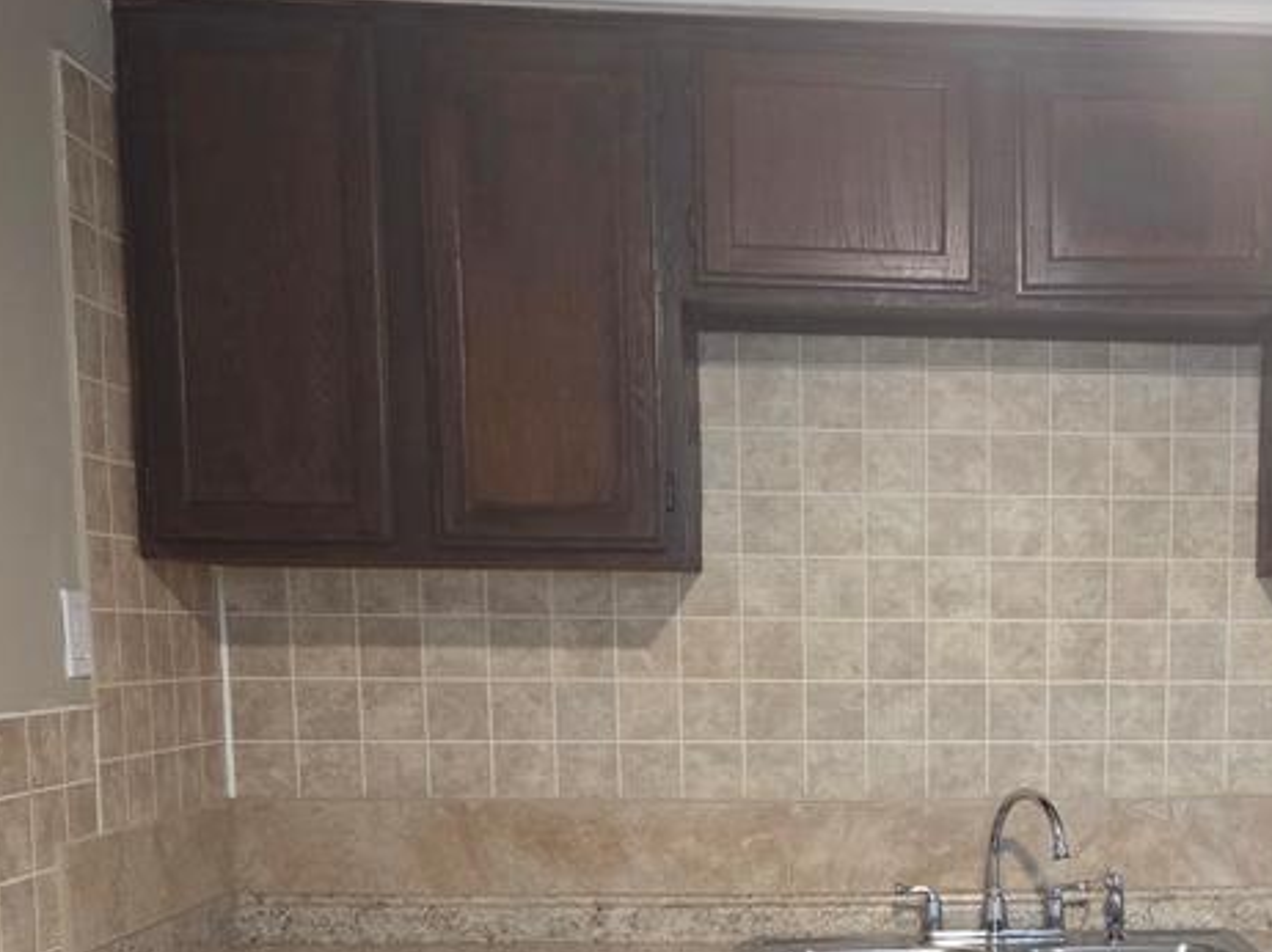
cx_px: 994
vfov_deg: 27.6
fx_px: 1873
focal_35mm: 51
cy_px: 842
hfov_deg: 36.4
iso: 1000
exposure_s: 1/120
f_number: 1.8
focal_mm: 5.4
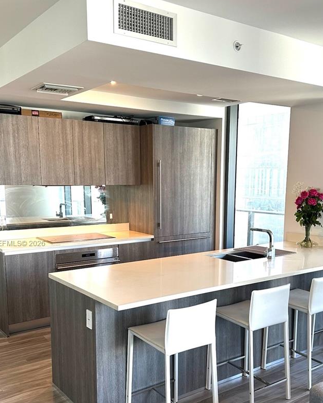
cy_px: 244
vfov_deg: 49.9
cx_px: 181
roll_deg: -0.6
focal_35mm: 36
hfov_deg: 41.1
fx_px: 430
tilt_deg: -9.8
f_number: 1.78
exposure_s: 1/120
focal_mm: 6.86
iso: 160
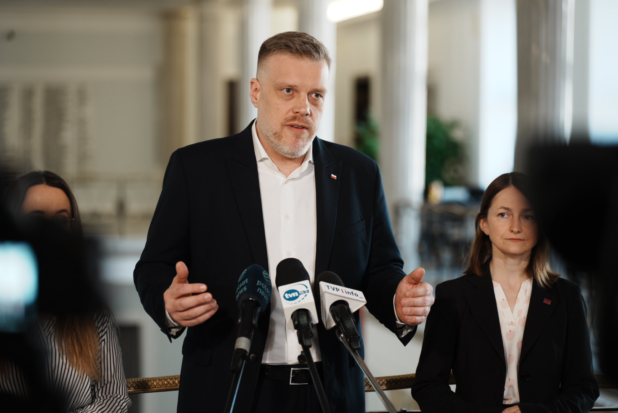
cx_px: 309
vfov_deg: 13.1
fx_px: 1804
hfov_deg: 19.4
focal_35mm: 105
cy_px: 206
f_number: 2.8
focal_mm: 105
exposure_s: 1/125
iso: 500
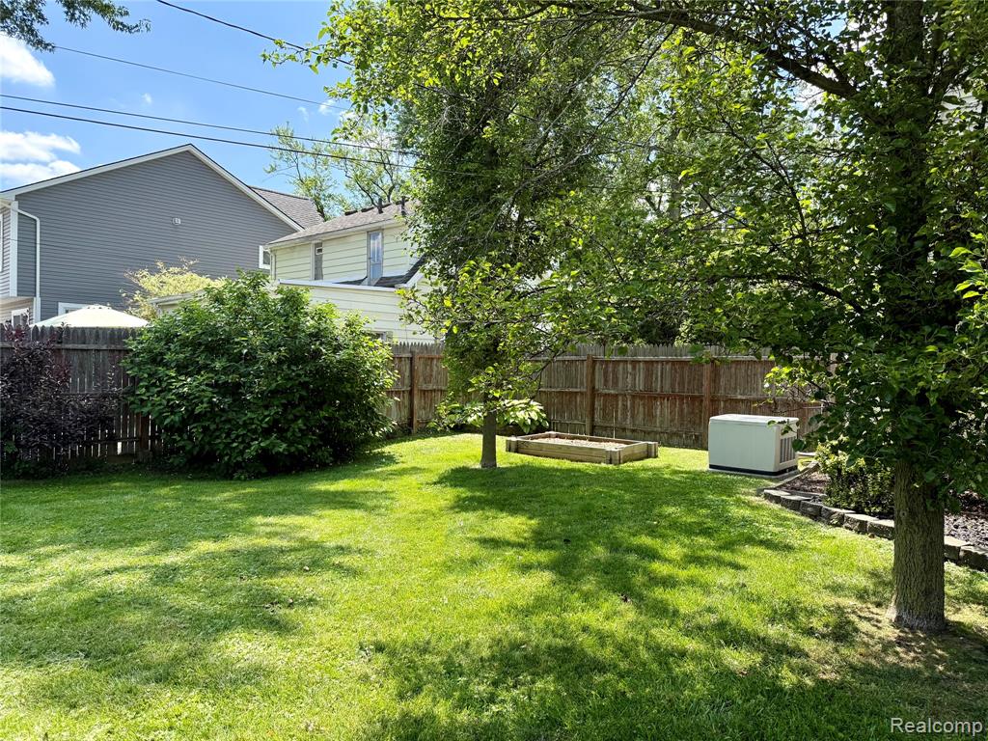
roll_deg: -1.4
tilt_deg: -0.4
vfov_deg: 56.8
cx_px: 494
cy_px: 370
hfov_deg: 71.6
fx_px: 685
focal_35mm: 24
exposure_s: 1/1585
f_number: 1.78
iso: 100
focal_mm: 6.76
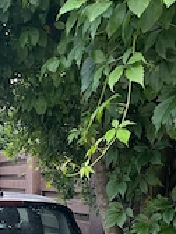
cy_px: 240
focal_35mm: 62
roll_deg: -0.2
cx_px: 11
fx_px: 420
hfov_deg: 22.9
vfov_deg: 29.0
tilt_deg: -7.6
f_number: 1.6
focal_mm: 5.1
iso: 125
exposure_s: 1/60
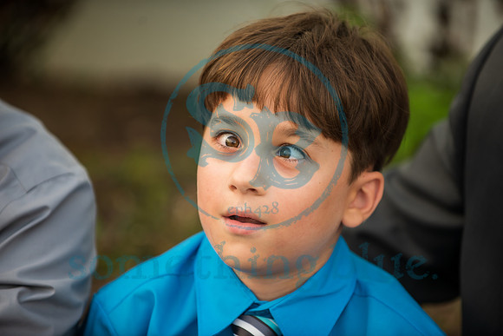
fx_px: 2795
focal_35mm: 200
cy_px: 168
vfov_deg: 6.9
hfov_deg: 10.3
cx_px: 252
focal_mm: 200
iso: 250
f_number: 2.8
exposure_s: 1/500
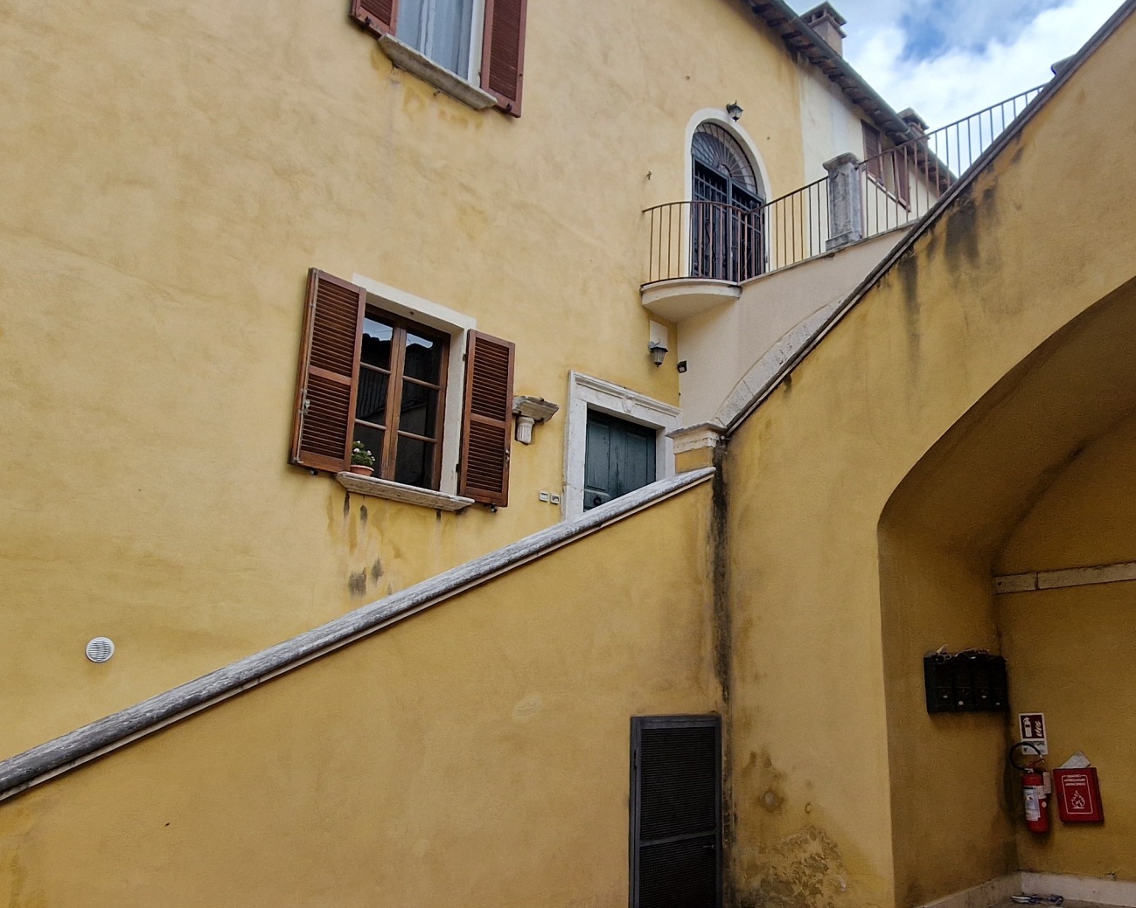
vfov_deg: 56.7
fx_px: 840
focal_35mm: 25
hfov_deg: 66.8
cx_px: 726
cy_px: 496
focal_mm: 2.2
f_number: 2.2
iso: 50
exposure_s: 1/1268
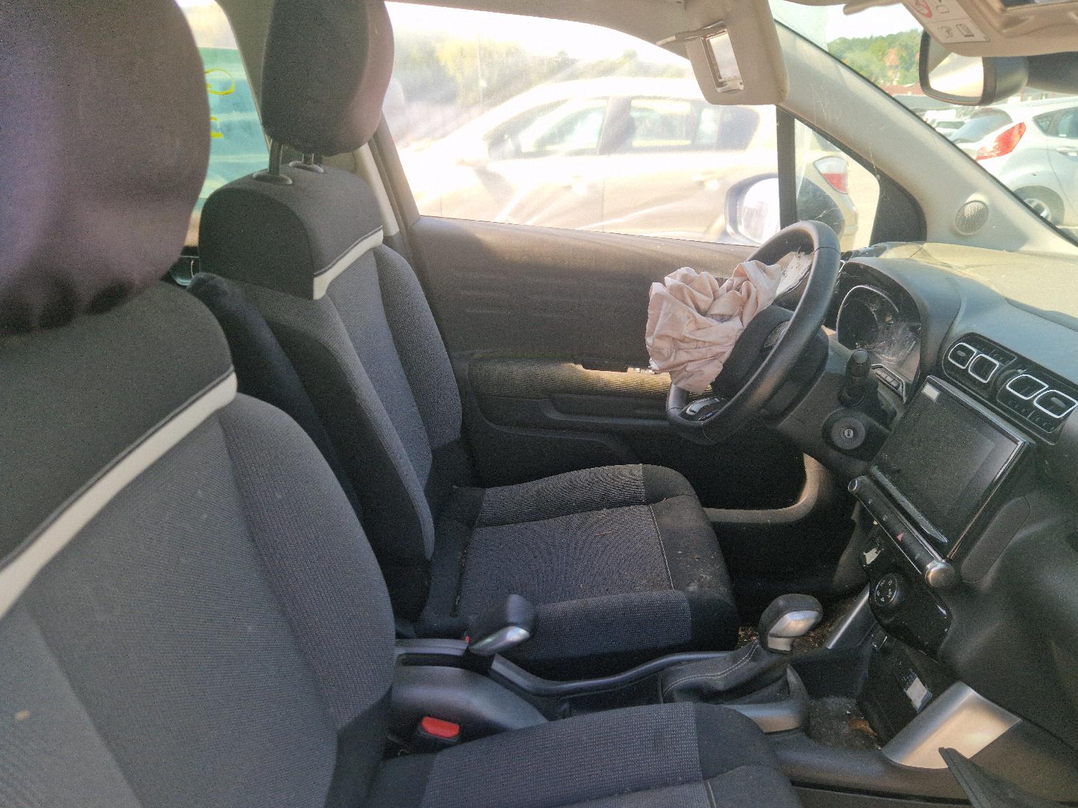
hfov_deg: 65.1
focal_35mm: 27
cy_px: 463
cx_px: 604
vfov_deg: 51.2
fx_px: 841
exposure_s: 1/185
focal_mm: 5.4
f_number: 1.8
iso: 50
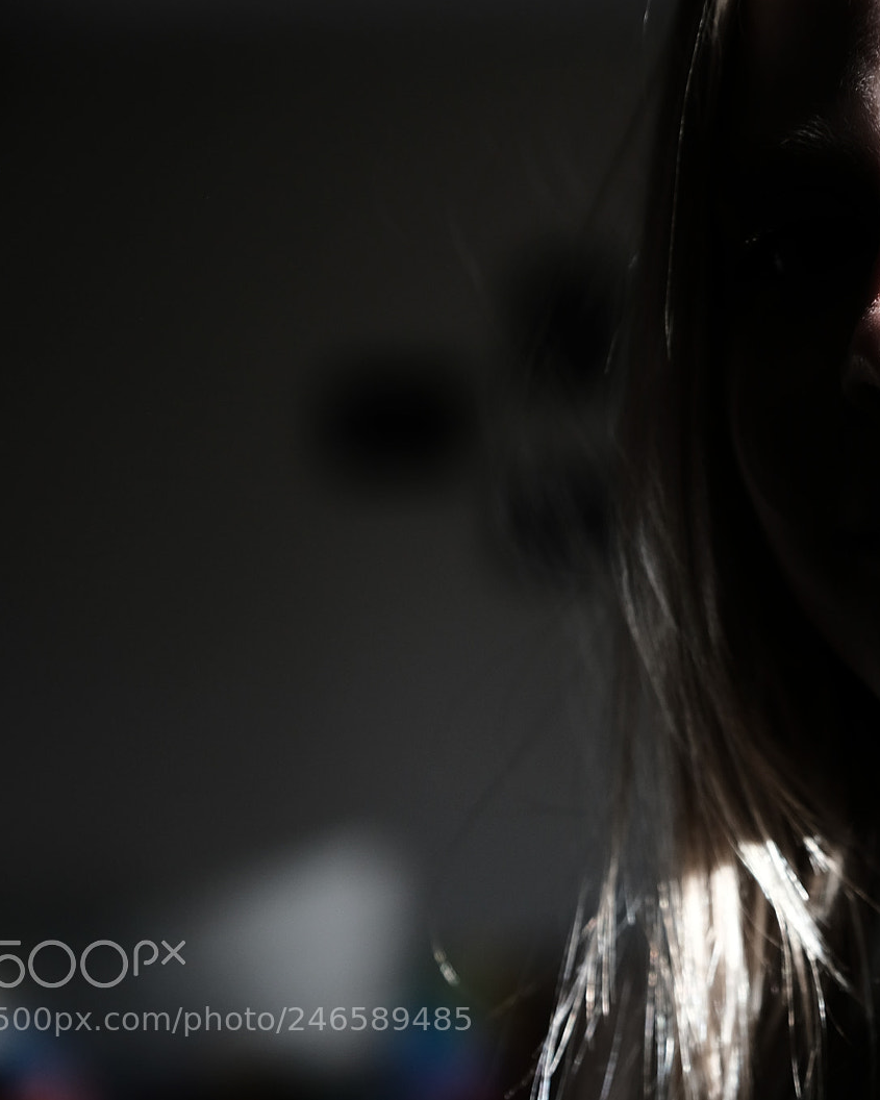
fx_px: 3841
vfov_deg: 16.3
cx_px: 760
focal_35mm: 118
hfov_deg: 13.0
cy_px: 546
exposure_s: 1/50
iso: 400
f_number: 2.8
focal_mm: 55
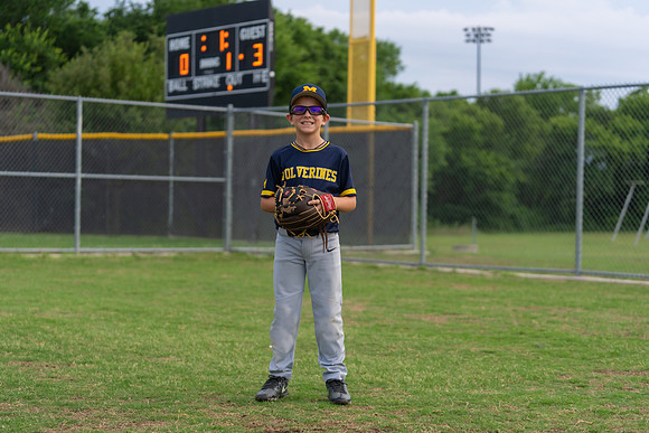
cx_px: 324
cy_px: 216
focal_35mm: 70
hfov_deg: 28.8
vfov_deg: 19.5
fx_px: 1262
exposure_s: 1/320
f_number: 2.8
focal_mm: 70
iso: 250
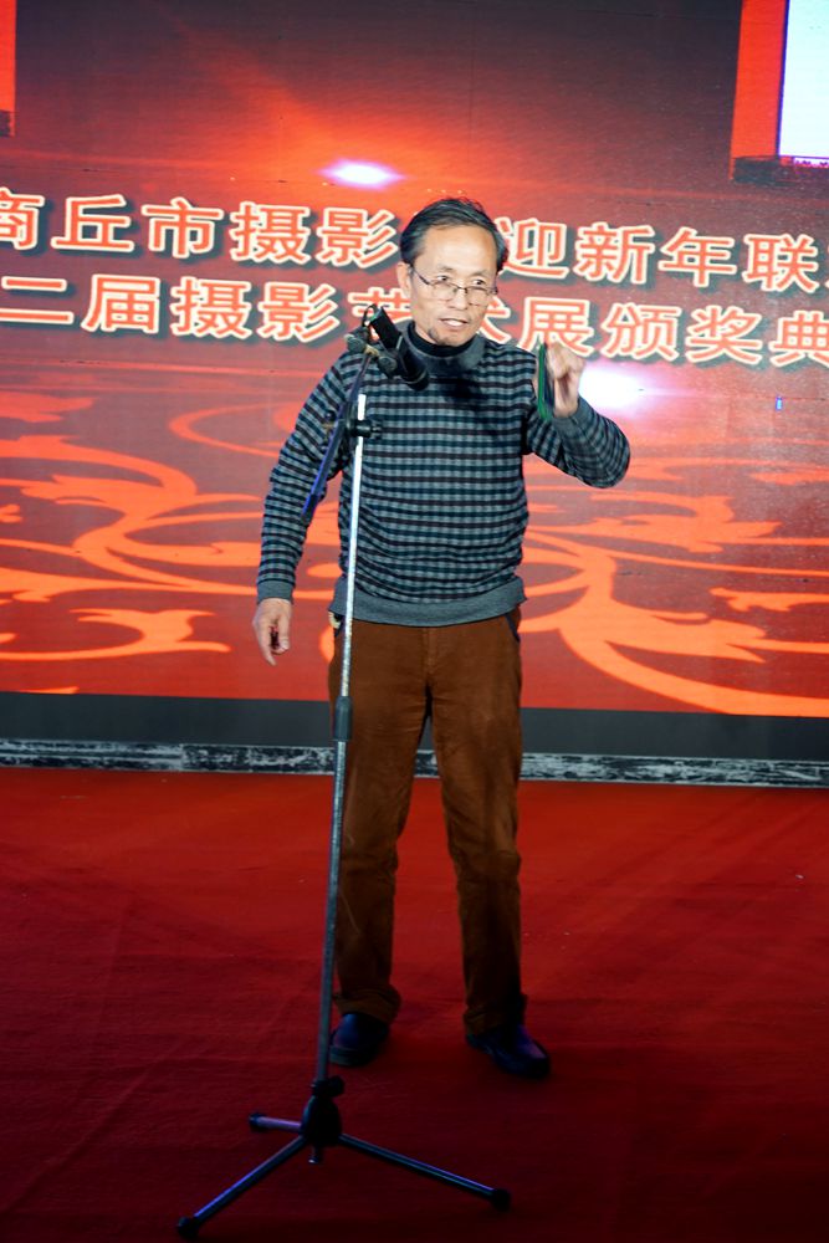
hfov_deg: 23.0
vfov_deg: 33.9
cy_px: 622
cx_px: 414
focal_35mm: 59
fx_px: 2037
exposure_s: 1/60
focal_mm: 59
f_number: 5
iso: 500
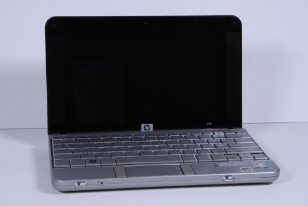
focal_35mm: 93
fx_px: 797
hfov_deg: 21.9
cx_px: 154
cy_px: 103
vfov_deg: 14.8
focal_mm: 62
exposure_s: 1/80
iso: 100
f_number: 22
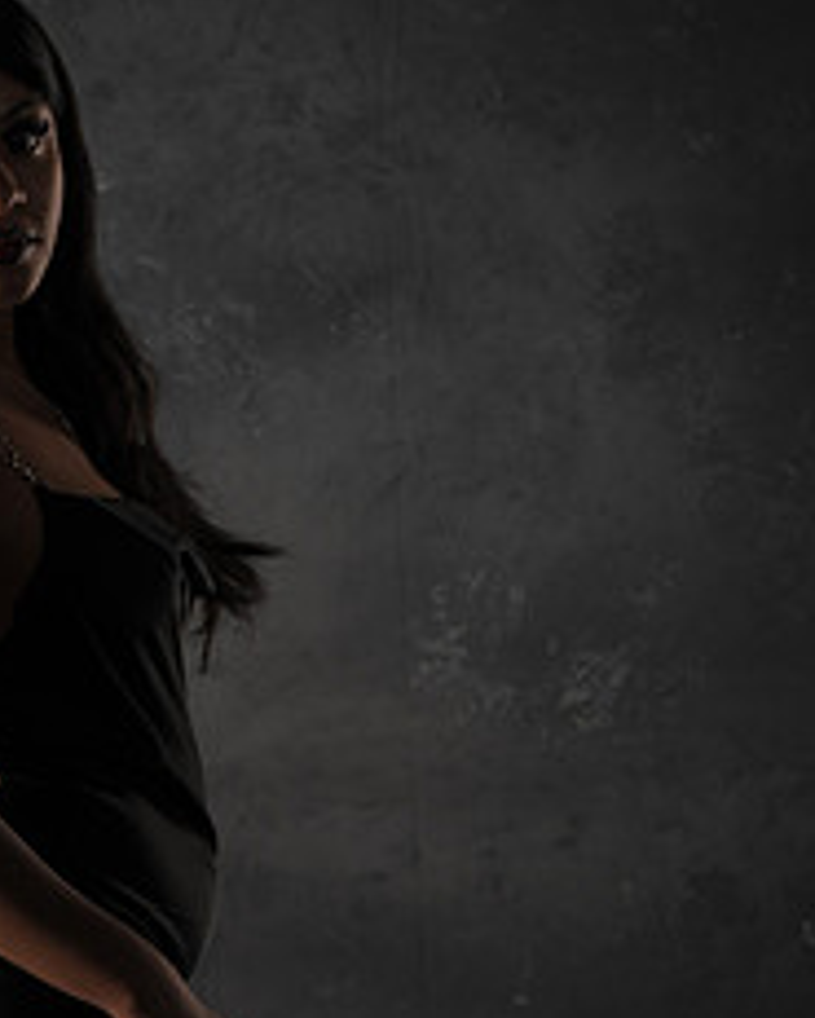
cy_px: 701
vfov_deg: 9.6
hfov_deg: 7.7
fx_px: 6026
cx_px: 55
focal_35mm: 200
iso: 100
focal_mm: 85
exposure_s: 1/90
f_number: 8
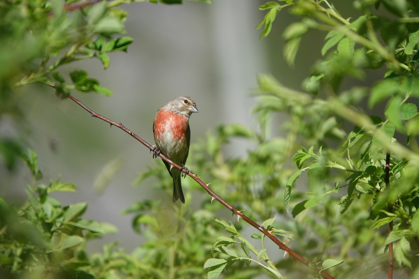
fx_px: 6983
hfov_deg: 3.4
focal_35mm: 600
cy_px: 140
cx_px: 210
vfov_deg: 2.3
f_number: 4
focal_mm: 220
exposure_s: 1/640
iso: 100
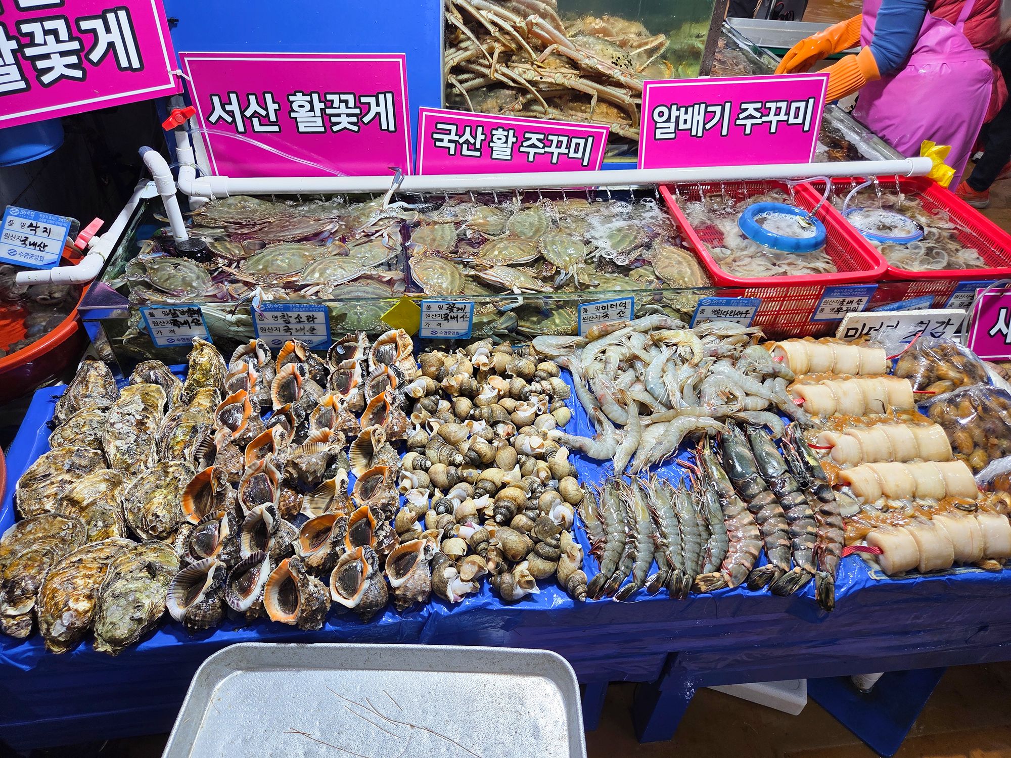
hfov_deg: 73.9
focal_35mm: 23
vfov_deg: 58.9
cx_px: 506
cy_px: 379
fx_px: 672
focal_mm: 5.4
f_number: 1.8
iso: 50
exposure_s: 1/120
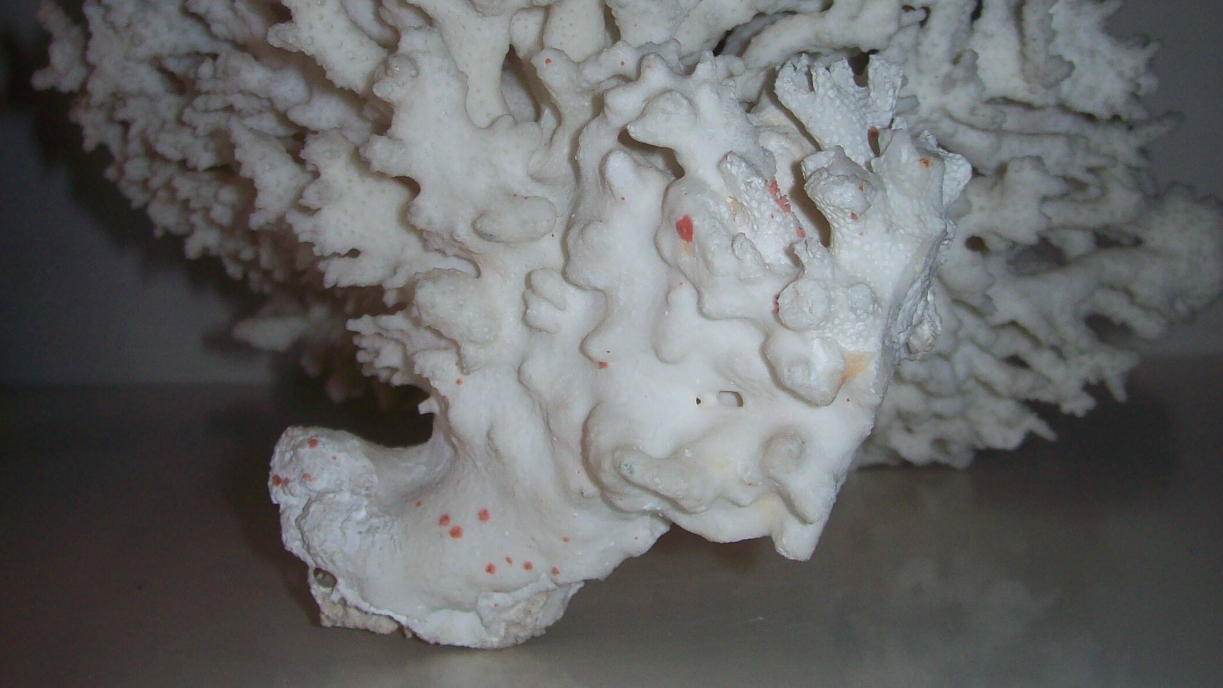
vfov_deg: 22.4
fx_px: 1719
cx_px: 616
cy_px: 157
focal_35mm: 53
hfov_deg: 39.2
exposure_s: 1/64
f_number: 2.7
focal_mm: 6
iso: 80
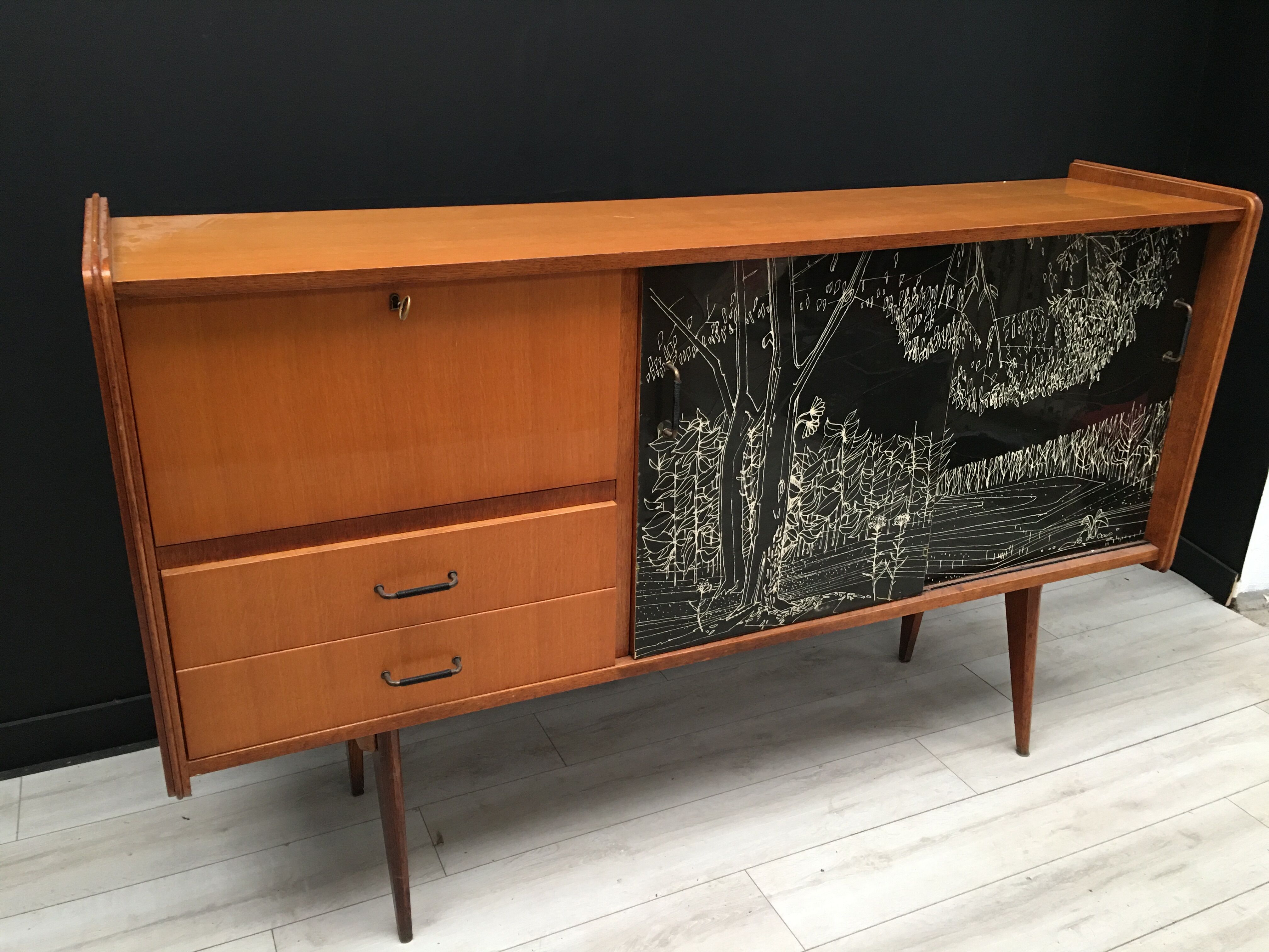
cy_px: 476
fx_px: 1063
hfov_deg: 61.7
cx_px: 634
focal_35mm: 29
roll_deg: -1.4
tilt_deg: -21.8
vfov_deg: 48.2
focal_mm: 4.15
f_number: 2.2
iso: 100
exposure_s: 1/17
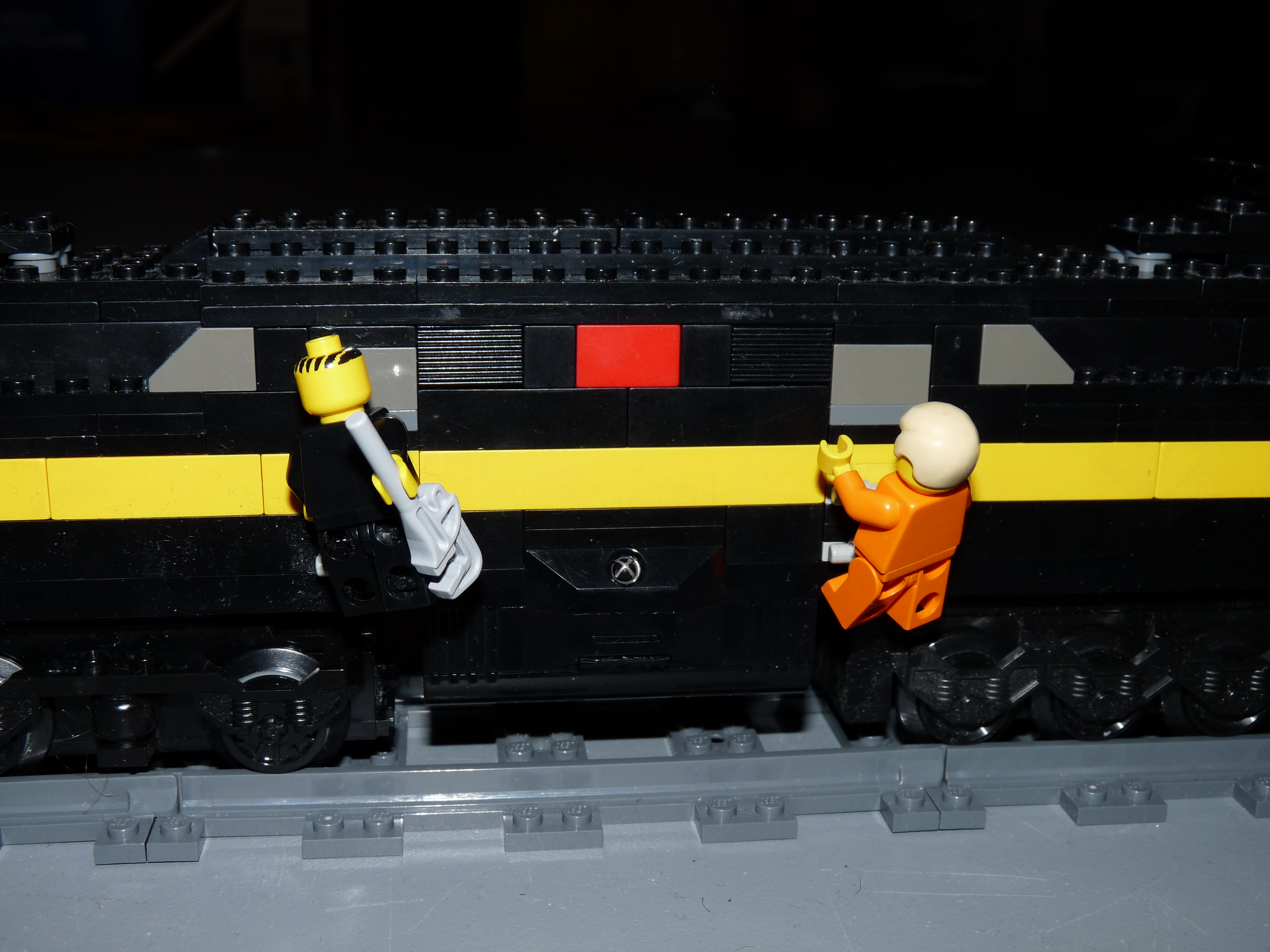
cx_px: 635
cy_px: 476
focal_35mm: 40
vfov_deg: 36.0
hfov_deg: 46.8
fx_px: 1468
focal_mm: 7.2
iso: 100
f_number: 4
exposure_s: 1/125
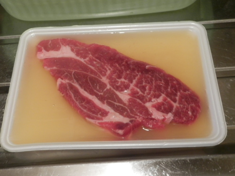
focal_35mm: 46
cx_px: 118
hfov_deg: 41.2
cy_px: 88
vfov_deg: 31.5
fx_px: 312
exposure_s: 1/13
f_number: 3.6
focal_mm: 8.2
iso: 200
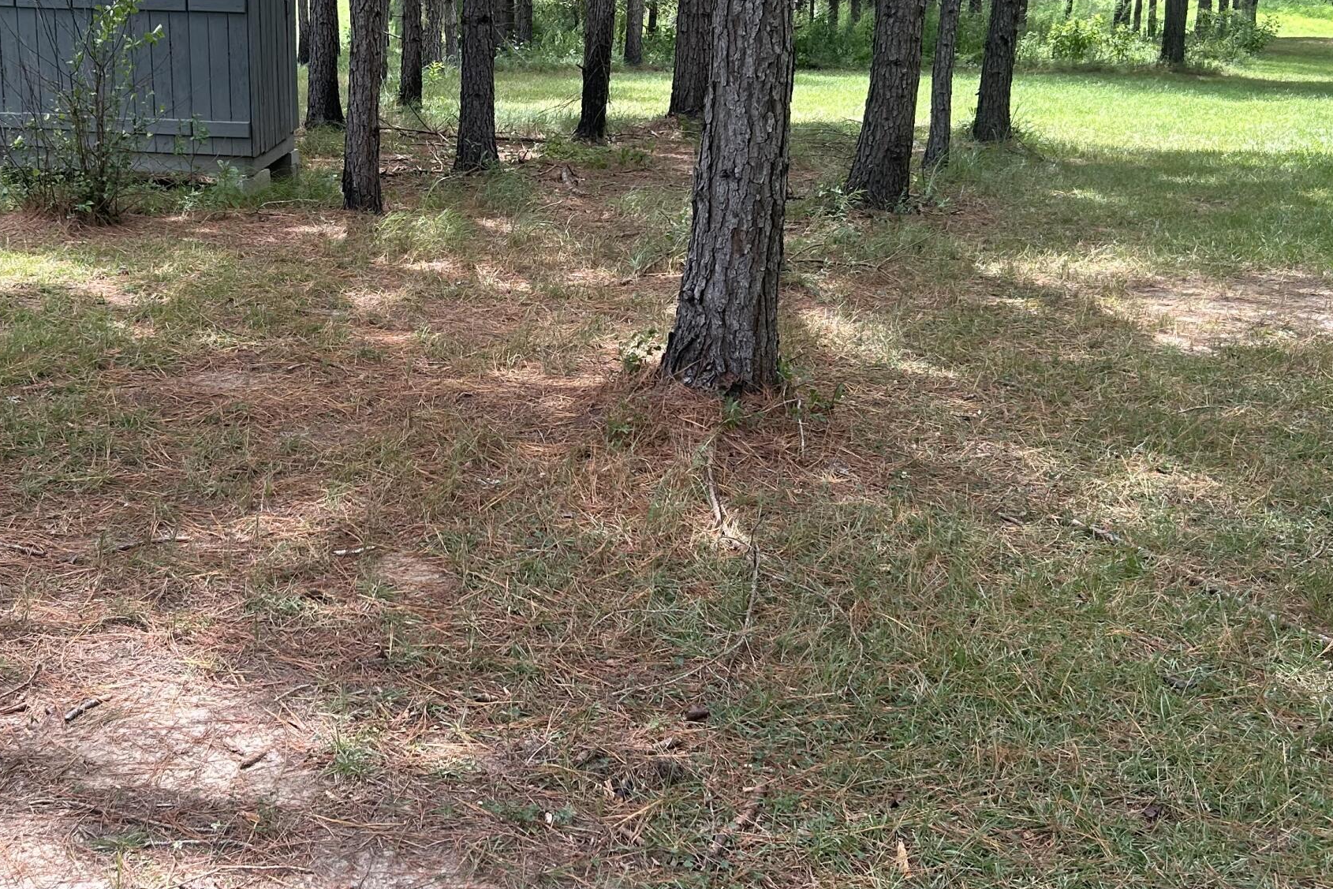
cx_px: 403
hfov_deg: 40.4
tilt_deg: -12.2
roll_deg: +0.7
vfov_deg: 27.8
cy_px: 274
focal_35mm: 48
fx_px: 1777
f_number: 1.5
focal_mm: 5.7
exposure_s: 1/509
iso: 50
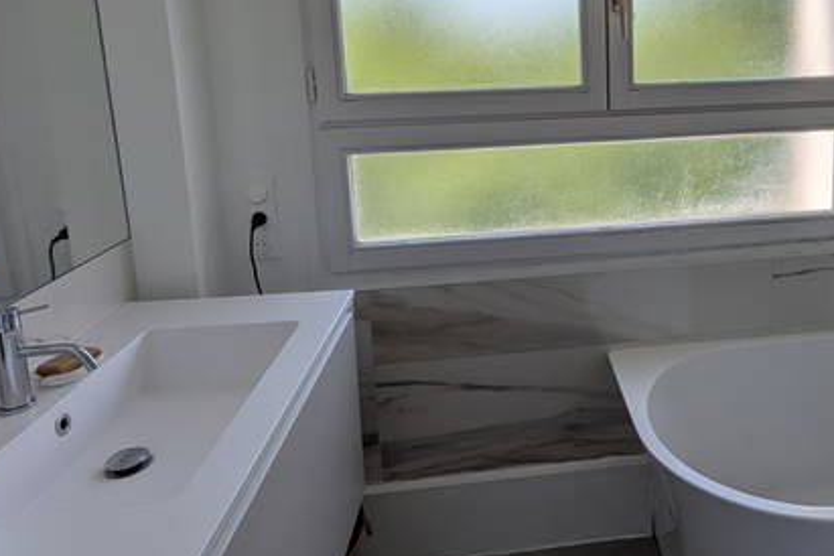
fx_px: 602
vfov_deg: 47.8
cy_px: 142
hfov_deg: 66.8
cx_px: 580
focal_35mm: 26
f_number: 2.2
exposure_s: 1/705
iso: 49
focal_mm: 1.95
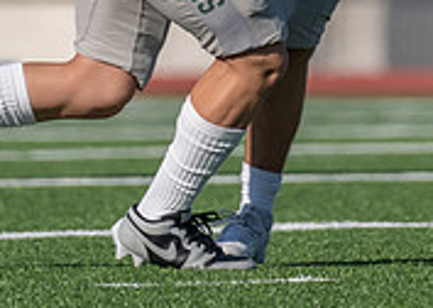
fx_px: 14838
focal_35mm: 1208
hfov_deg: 1.7
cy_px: -230
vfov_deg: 1.2
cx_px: 343
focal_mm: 200
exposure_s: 1/2500
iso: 100
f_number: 2.8
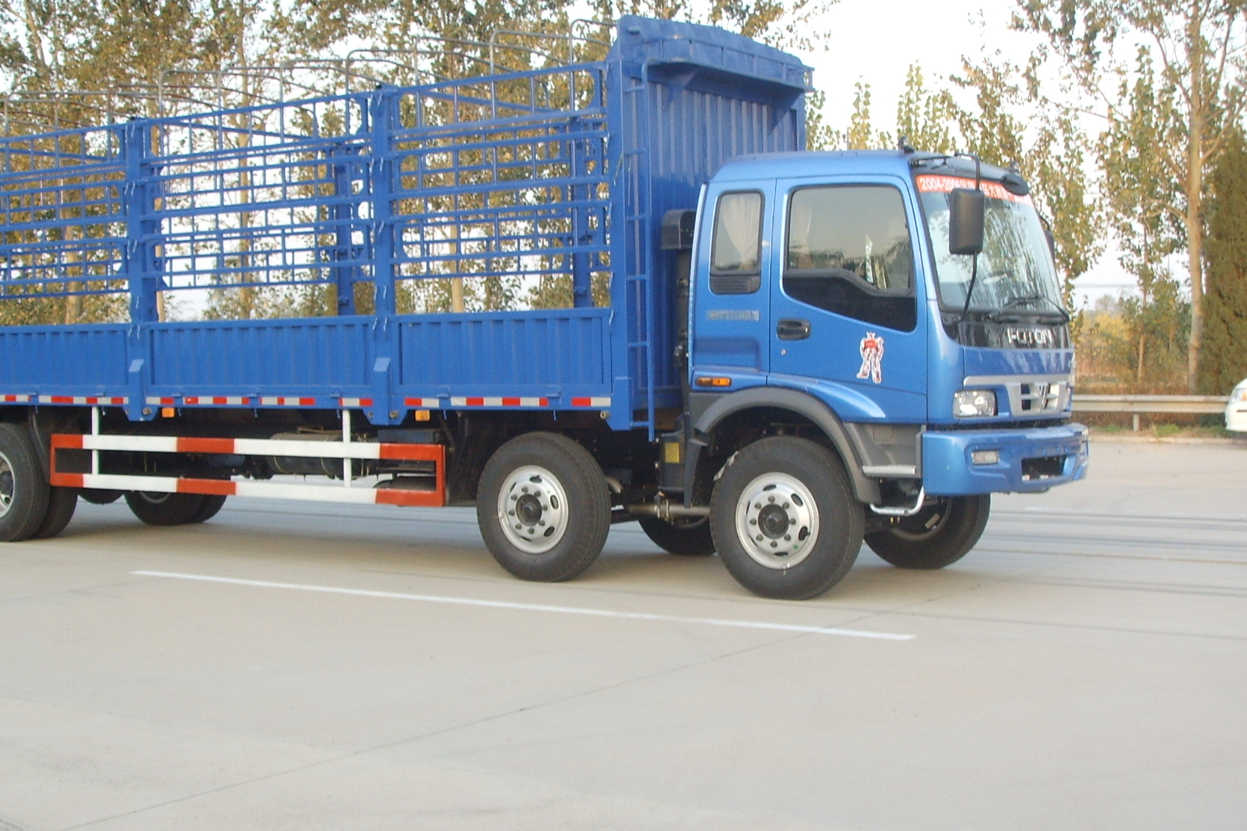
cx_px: 570
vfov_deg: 26.0
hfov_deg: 38.2
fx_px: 1801
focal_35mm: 52
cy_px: 453
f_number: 3.5
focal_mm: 6.6
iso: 100
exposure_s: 1/60
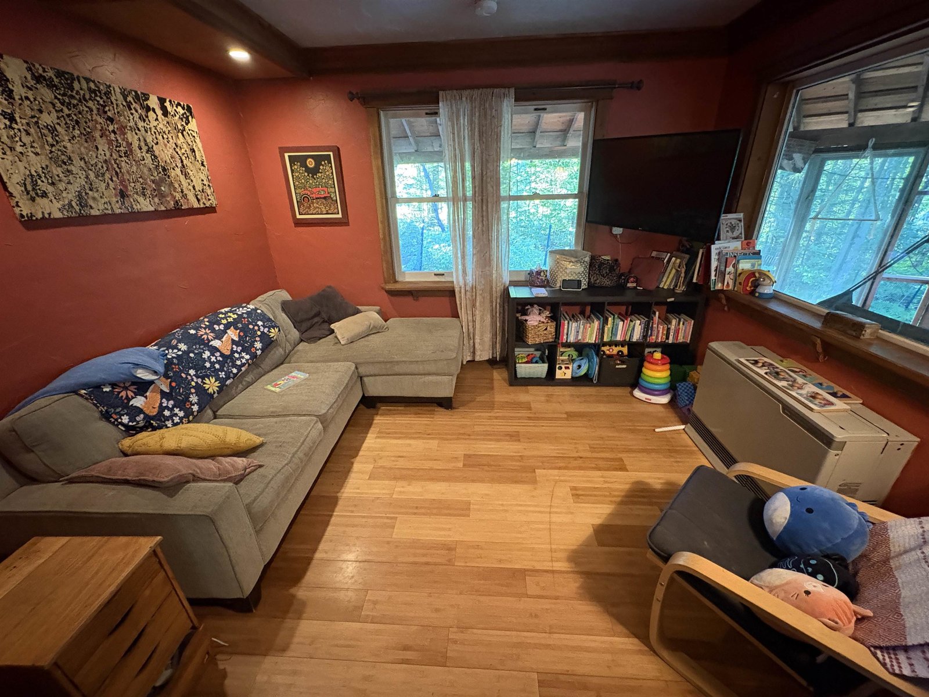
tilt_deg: -24.3
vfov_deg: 85.7
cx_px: 464
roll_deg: +2.4
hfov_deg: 102.1
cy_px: 348
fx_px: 376
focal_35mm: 14
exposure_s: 1/30
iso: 800
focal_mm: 2.22
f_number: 2.2
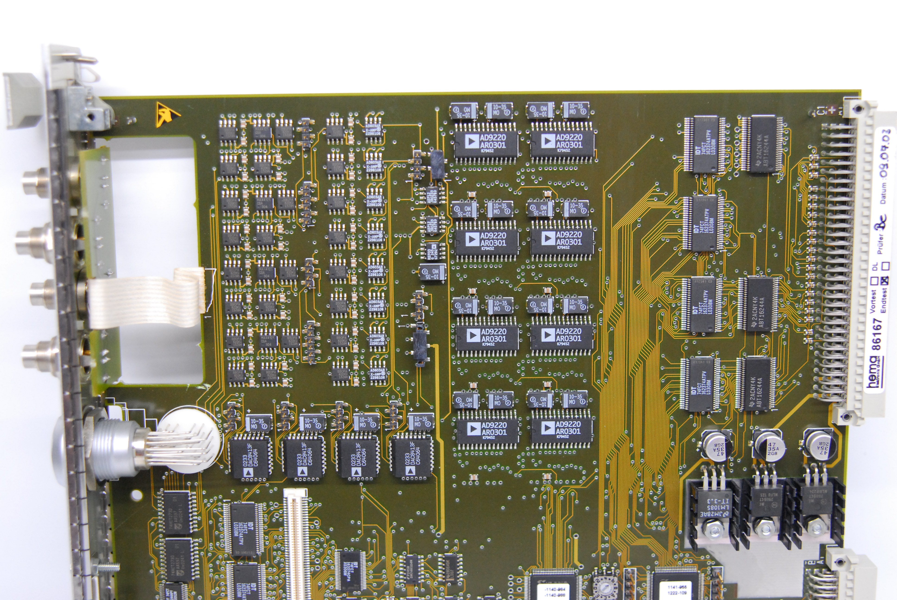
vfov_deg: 25.8
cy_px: 300
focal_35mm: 52
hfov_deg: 37.8
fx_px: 1310
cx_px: 448
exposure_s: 1/80
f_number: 3.2
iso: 800
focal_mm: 35
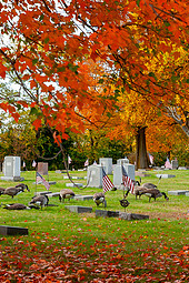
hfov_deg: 8.6
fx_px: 1252
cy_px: 132
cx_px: 79
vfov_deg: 12.9
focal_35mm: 159
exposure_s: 1/160
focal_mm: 70
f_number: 10
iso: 400
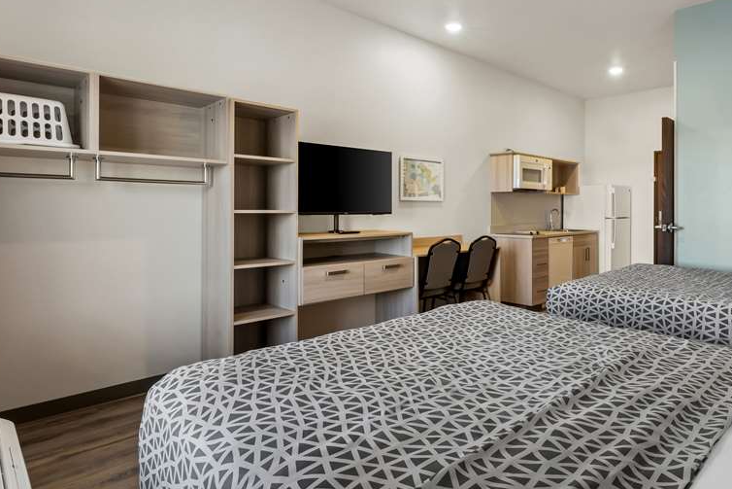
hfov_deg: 84.9
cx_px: 466
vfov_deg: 64.5
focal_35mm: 19
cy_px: 230
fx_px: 386
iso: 500
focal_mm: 14
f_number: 16
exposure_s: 1.6
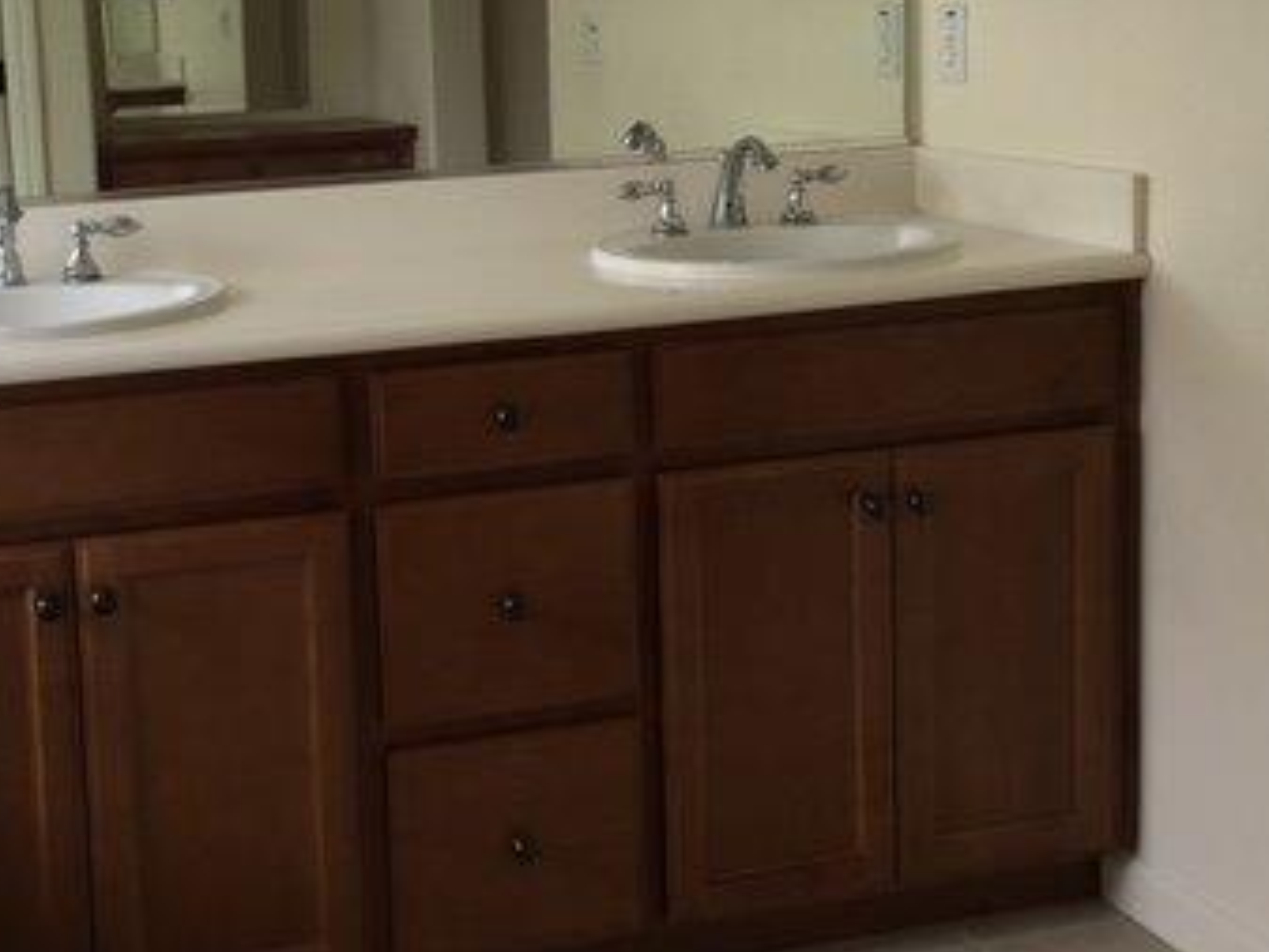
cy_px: 294
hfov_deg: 34.6
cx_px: 422
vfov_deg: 26.4
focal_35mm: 55
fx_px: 2017
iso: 25
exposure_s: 1/60
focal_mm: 4.15
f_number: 2.2
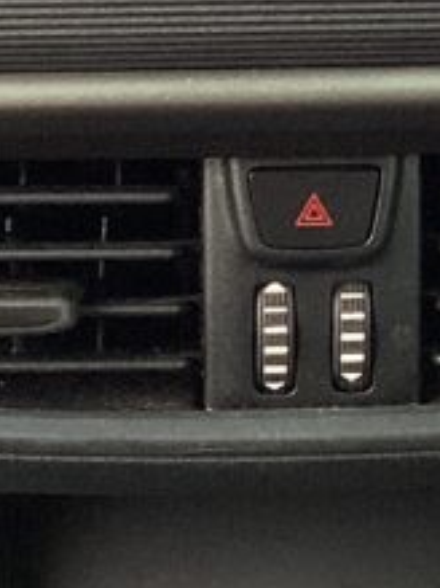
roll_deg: -0.4
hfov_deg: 9.9
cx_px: 292
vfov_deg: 13.1
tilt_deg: -36.7
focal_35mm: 150
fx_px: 2545
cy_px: 149
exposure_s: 1/120
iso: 50
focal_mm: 3.3
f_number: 2.4
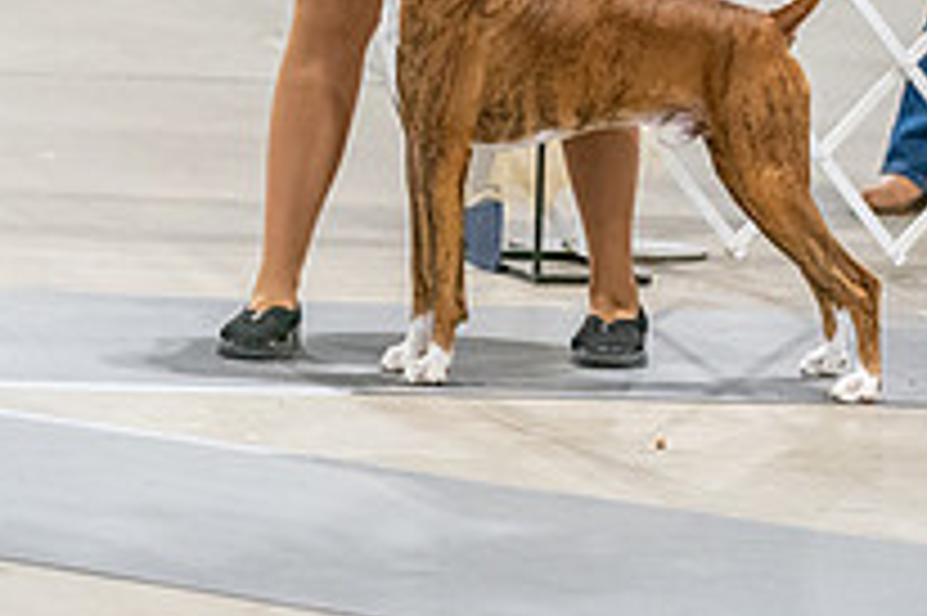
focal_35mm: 395
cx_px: 531
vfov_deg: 3.5
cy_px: -232
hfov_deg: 5.2
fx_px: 10163
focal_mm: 140
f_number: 3.2
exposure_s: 1/250
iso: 6400
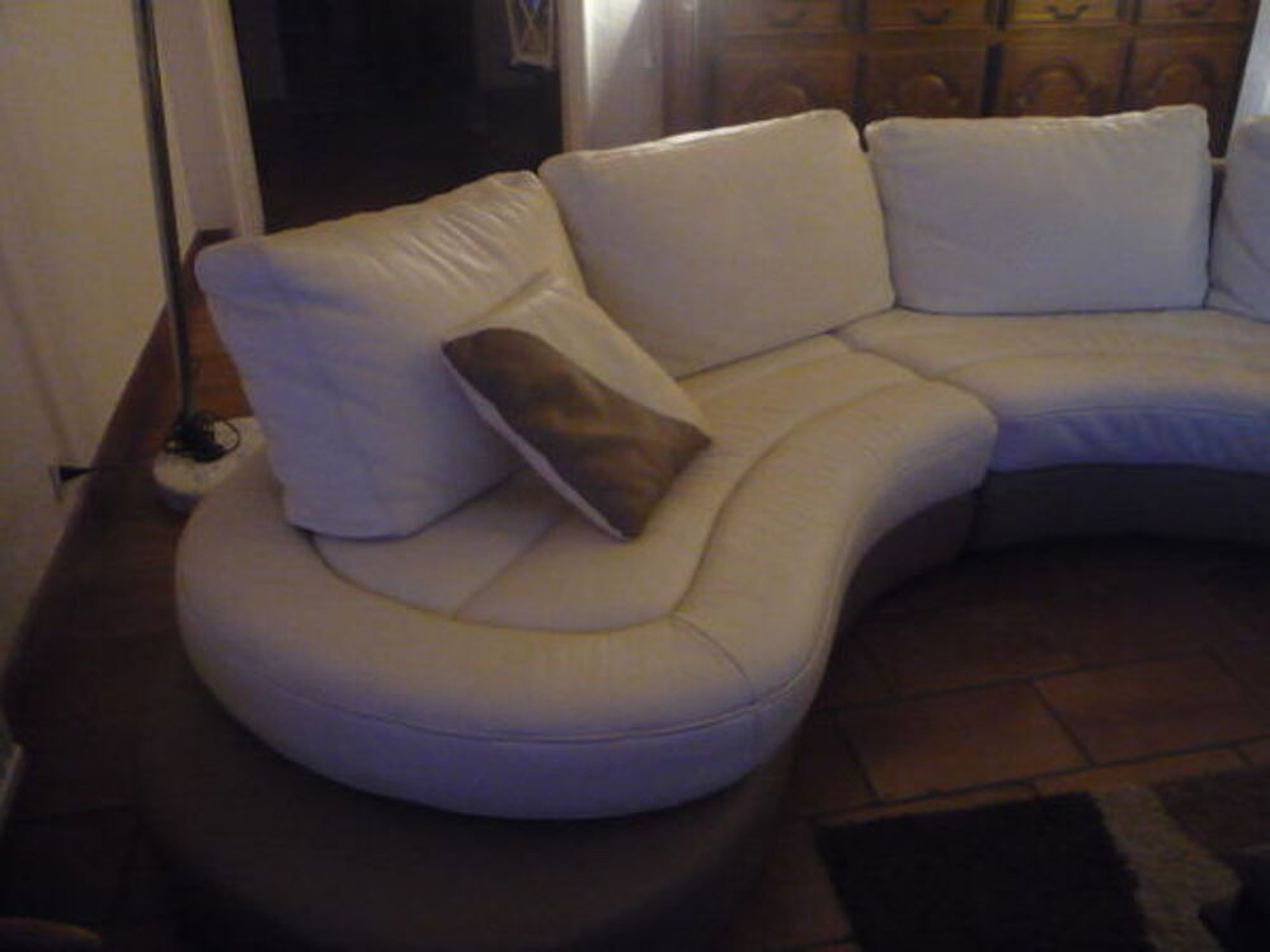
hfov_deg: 60.0
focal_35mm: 30
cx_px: 635
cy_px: 476
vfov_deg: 46.8
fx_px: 1101
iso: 800
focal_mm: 5.2
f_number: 3.3
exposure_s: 1/8
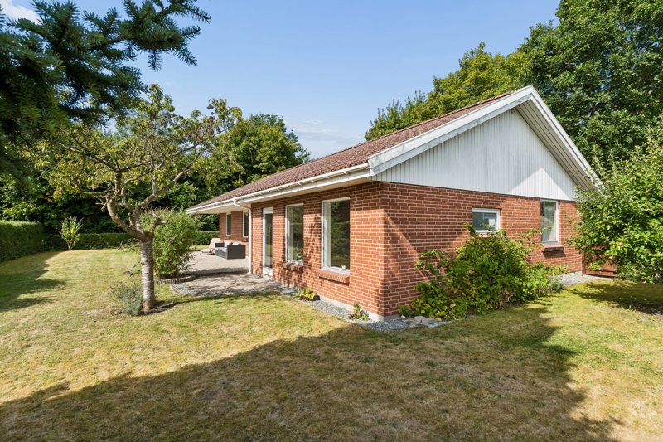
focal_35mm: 19
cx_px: 332
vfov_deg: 65.2
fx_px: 345
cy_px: 221
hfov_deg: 87.7
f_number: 8
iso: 250
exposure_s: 1/640
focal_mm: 12.5
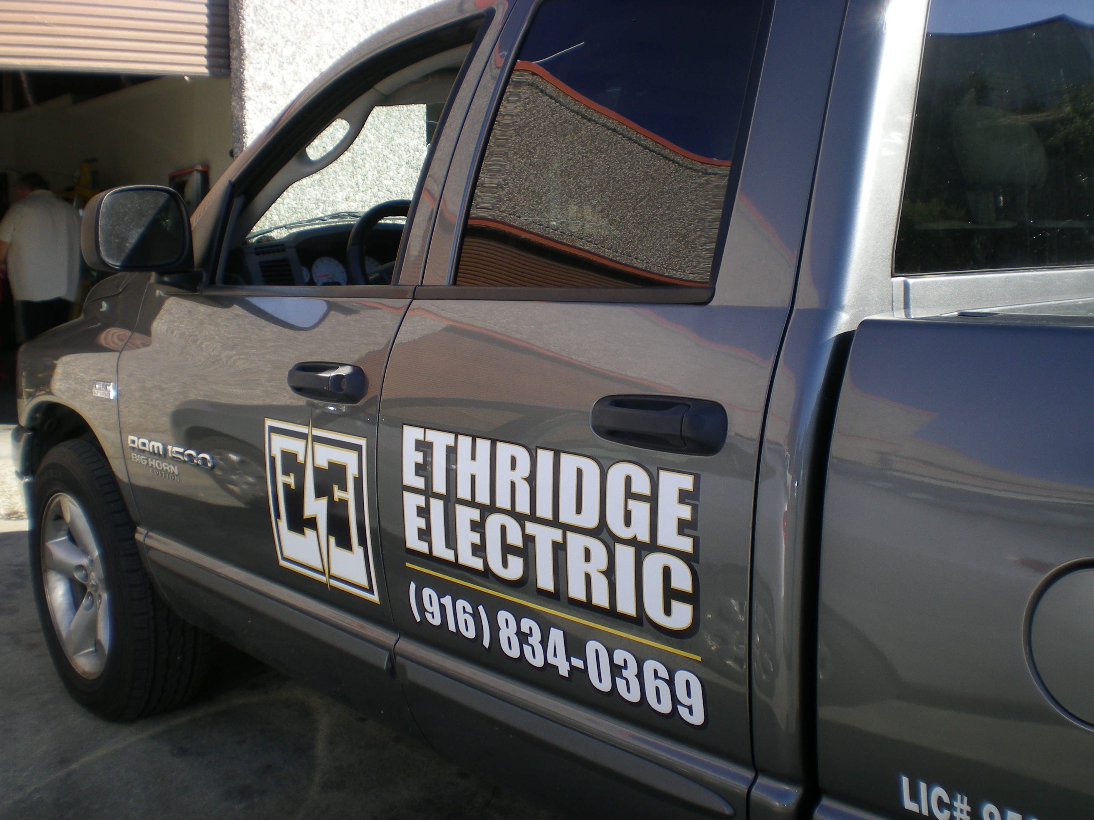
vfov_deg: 37.7
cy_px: 410
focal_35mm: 38
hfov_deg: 49.0
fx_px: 1201
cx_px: 547
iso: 50
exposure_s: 1/153
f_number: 4.6
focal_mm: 6.3
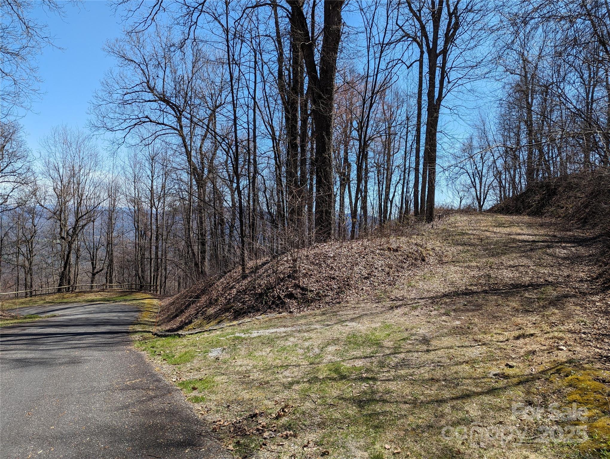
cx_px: 305
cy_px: 230
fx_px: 424
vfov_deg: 56.9
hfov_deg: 71.5
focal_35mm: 24
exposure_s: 1/1664
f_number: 1.85
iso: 45
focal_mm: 6.81
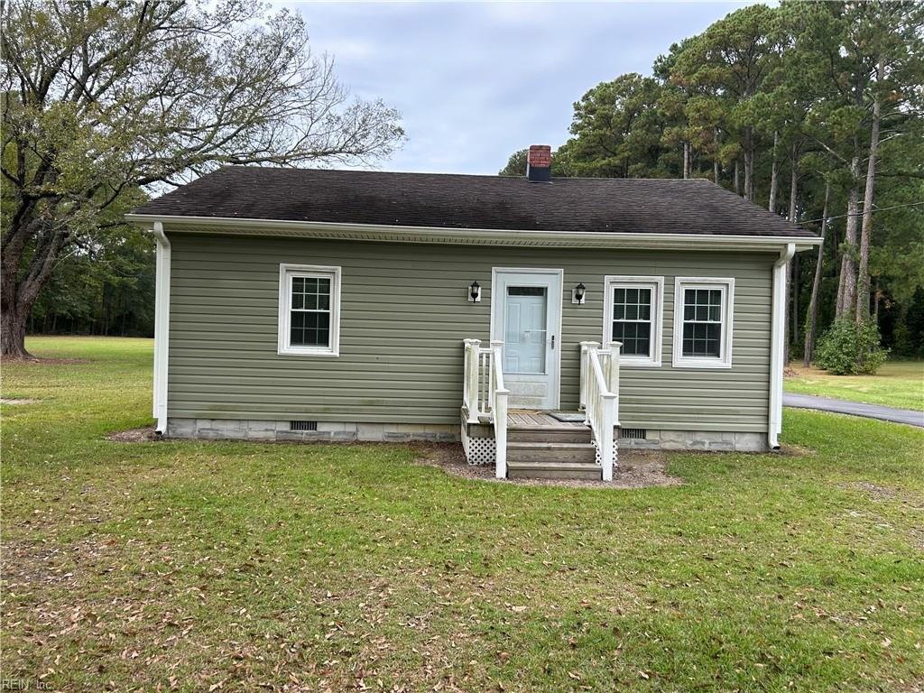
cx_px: 462
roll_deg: -1.2
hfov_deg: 67.3
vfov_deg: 53.1
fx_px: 694
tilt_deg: -0.5
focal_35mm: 26
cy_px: 346
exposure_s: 1/1058
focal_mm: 5.7
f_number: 1.5
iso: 50
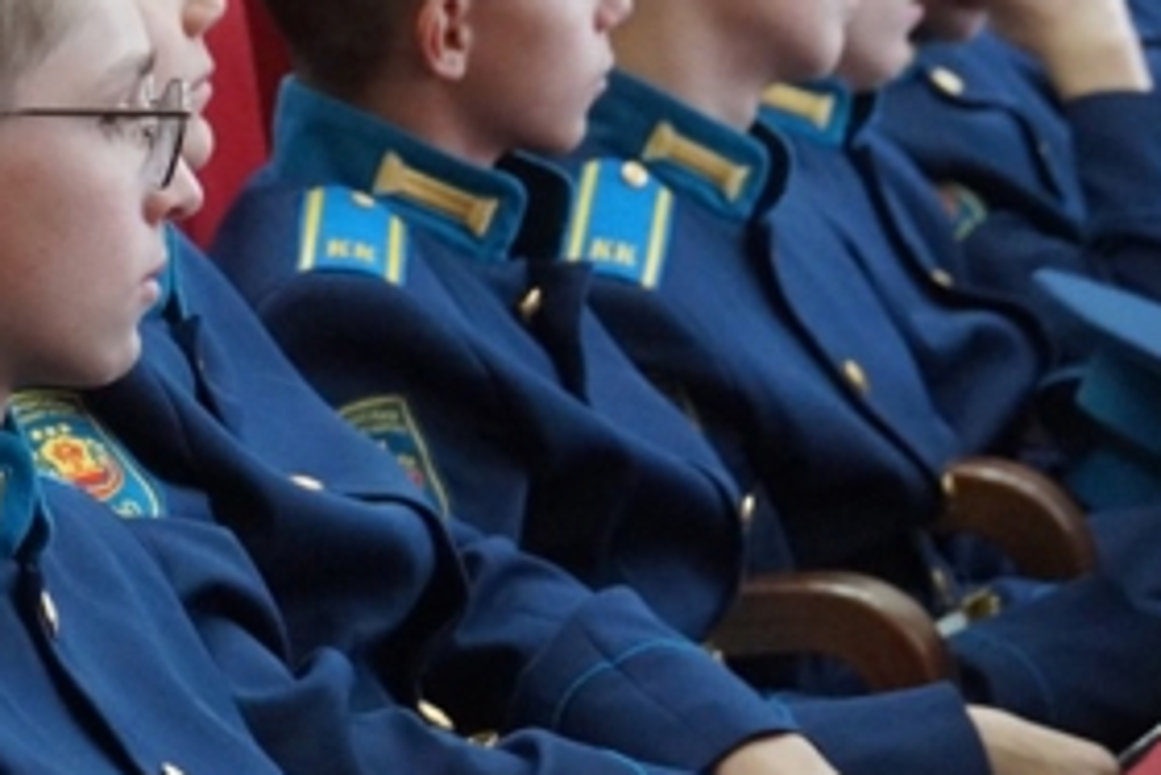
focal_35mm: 228
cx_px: -263
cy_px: 506
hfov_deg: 8.9
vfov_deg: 6.0
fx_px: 7367
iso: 6400
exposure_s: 1/15
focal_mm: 57
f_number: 5.6
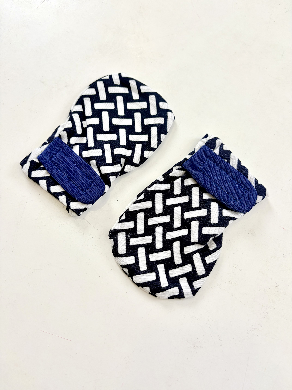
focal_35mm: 26
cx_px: 146
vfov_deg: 67.3
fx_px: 292
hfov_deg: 53.1
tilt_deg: -77.4
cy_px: 195
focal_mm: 5.96
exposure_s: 1/178
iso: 40
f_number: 1.6
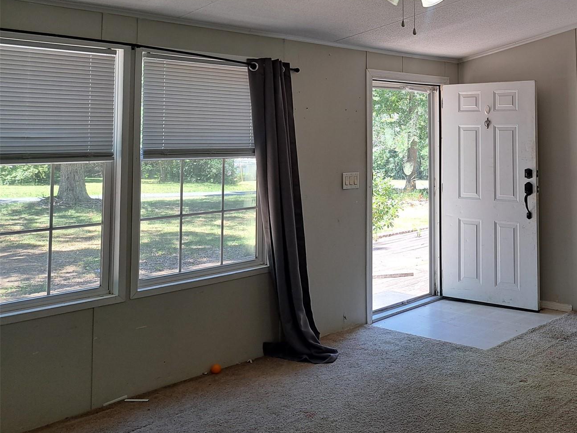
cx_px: 457
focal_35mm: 38
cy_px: 101
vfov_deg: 36.7
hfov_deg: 46.5
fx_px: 633
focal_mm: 5.23
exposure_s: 1/60
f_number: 1.8
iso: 50
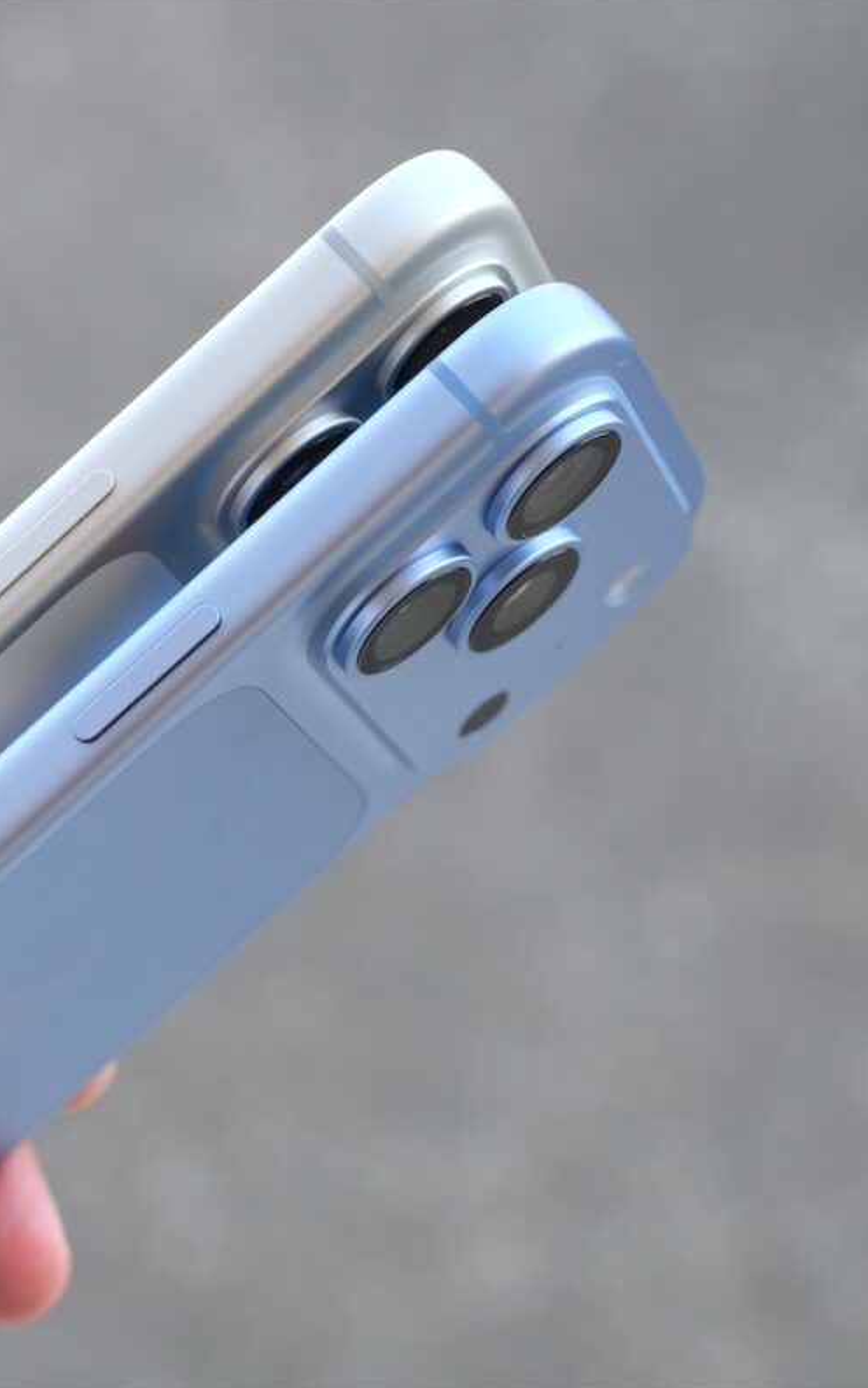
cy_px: 691
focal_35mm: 128
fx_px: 4842
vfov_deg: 16.3
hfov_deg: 10.2
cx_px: 63
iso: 320
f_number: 5.6
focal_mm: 55
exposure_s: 1/125
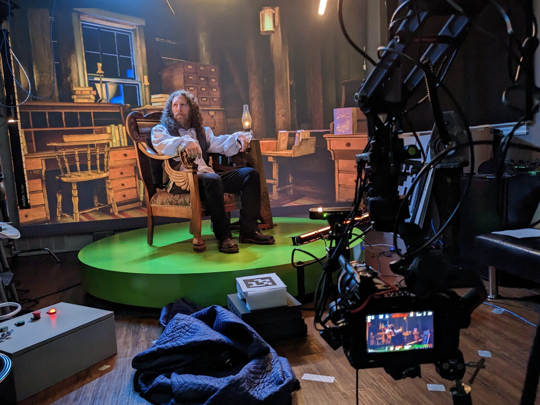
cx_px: 255
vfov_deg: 48.2
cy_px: 196
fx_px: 452
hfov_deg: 61.6
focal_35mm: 29
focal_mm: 4.38
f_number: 1.73
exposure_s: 1/24
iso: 501
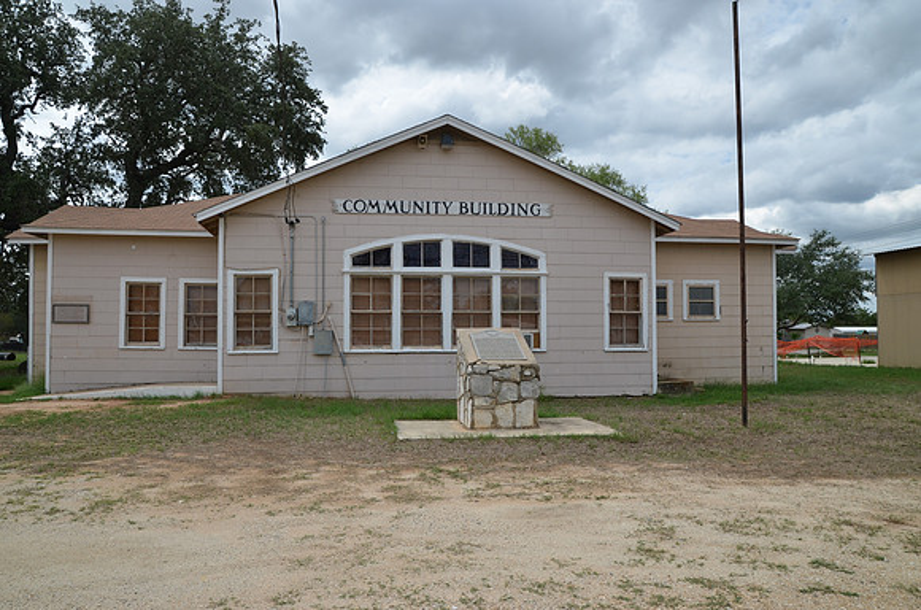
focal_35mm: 26
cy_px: 305
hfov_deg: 70.6
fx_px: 651
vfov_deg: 50.2
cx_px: 460
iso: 200
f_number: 7.1
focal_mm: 17
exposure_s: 1/200
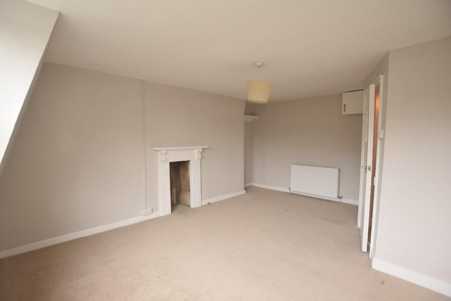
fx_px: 200
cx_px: 215
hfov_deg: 96.7
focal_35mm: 16
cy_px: 155
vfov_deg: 73.7
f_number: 3.5
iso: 400
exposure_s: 1/40
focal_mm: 10
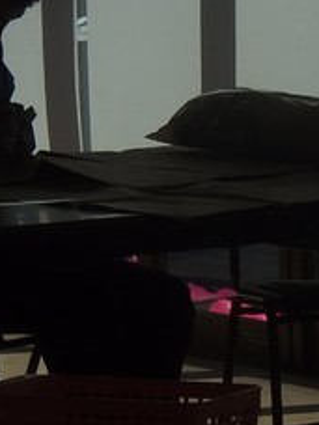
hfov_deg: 4.3
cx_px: 345
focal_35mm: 342
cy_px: 192
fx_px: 4202
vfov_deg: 5.8
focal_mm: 23.5
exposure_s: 1/800
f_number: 6.3
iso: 100
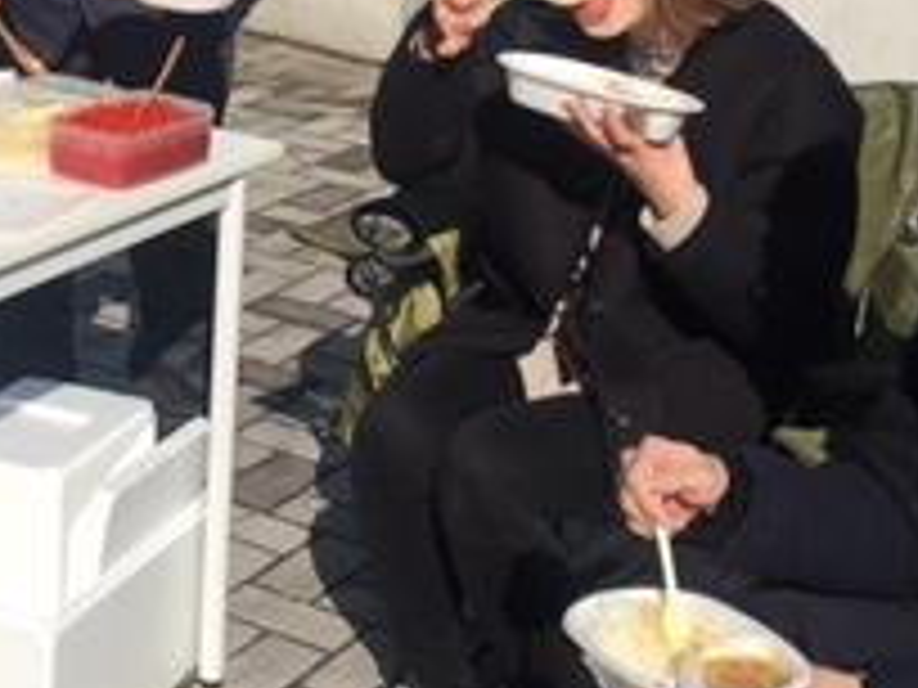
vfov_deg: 15.9
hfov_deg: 21.1
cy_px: 0
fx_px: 2413
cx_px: 99
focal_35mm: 91
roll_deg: -1.4
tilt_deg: -13.9
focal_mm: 4.2
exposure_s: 1/2262
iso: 25
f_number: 2.2
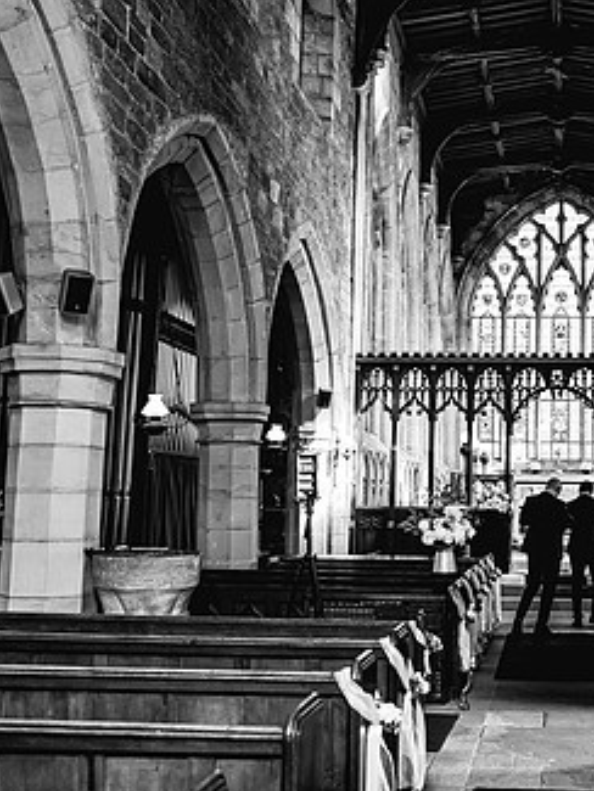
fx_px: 960
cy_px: 361
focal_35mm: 42
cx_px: 536
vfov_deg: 44.7
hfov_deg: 32.6
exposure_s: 1/160
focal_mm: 24
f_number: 2.5
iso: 800
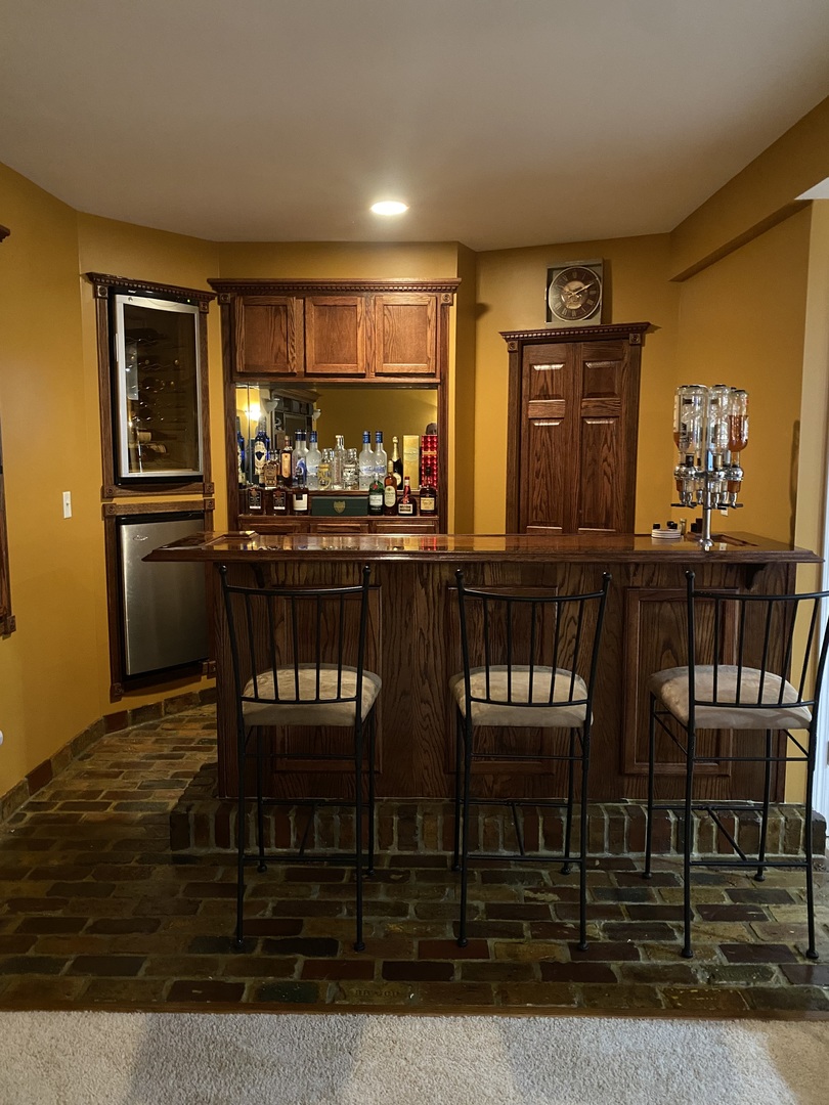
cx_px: 414
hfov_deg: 53.1
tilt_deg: -5.8
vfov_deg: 67.3
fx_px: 830
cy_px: 552
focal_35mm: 26
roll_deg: -0.1
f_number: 1.8
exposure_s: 1/30
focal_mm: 4.25
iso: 1000
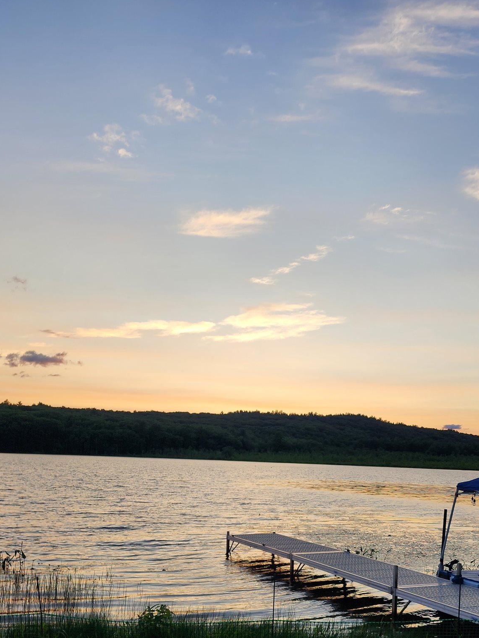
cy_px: 454
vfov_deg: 51.1
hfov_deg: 40.3
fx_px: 646
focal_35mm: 35
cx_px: 309
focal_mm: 6.4
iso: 12
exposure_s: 1/330
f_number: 1.8
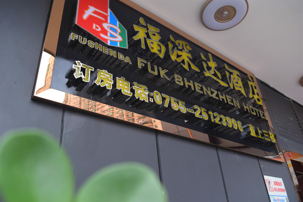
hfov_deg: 61.9
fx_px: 252
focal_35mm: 30
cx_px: 152
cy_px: 101
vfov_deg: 43.6
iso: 400
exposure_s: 1/125
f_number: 6.3
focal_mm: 20
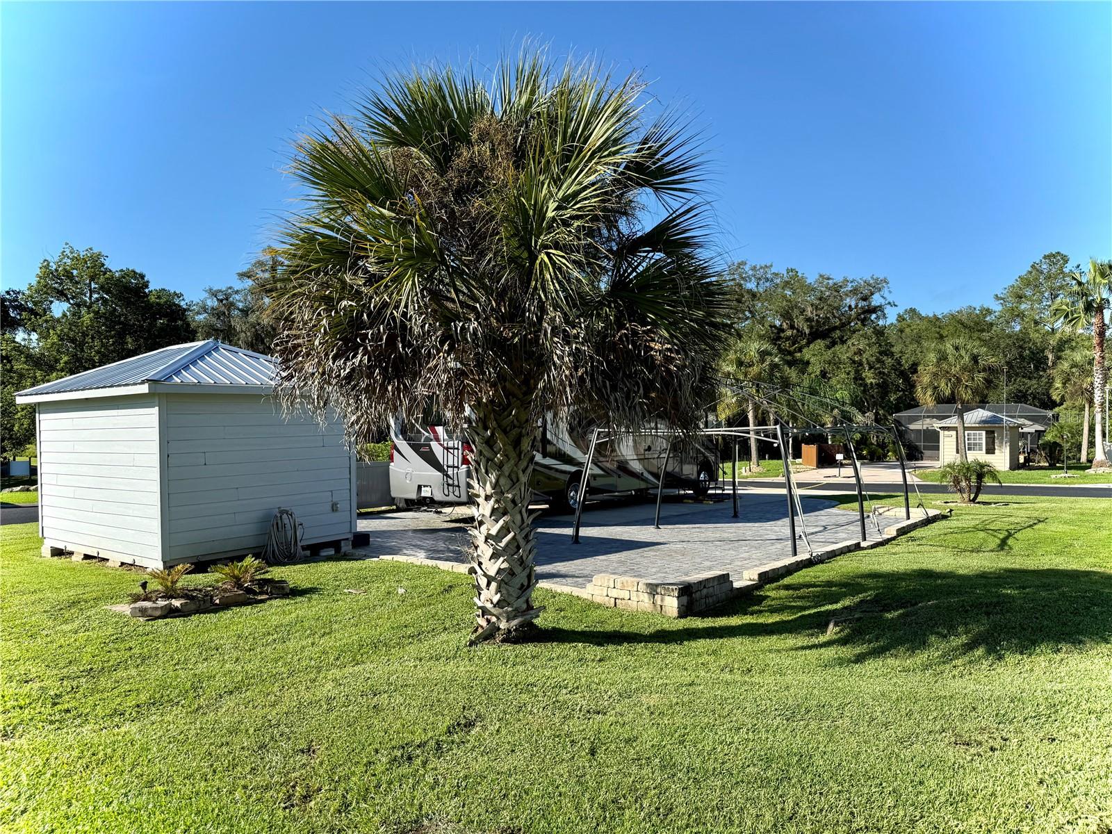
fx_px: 771
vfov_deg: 56.8
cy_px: 417
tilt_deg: +0.1
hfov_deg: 71.6
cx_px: 556
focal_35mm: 24
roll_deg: +0.1
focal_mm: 6.76
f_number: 1.78
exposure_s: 1/2801
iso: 80
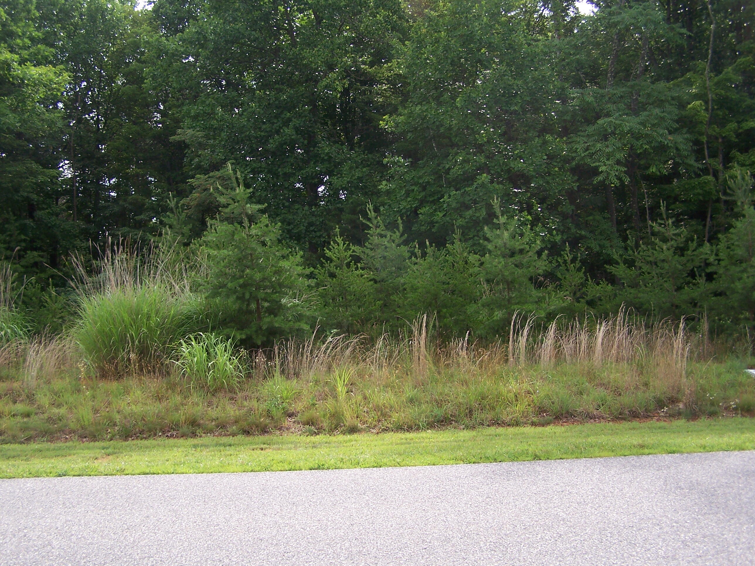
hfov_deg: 49.0
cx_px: 378
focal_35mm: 38
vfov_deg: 37.7
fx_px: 829
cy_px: 283
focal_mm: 6.3
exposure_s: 1/320
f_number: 2.8
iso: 80
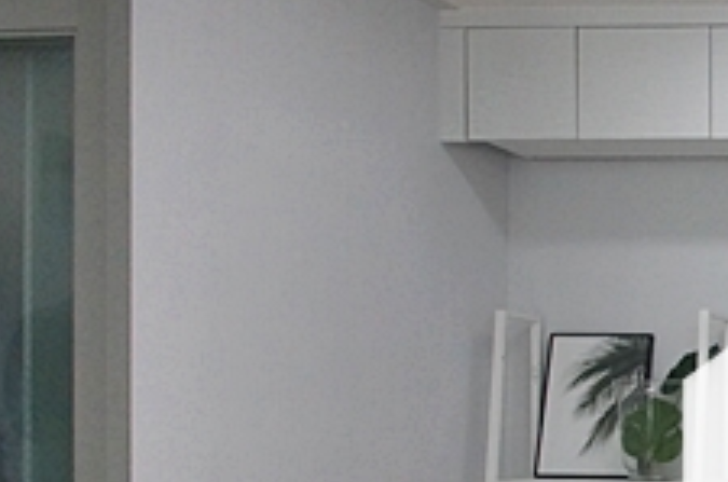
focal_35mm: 59
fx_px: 1186
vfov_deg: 22.6
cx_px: 1081
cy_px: 398
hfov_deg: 25.8
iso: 800
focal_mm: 11
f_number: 9
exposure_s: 1/50
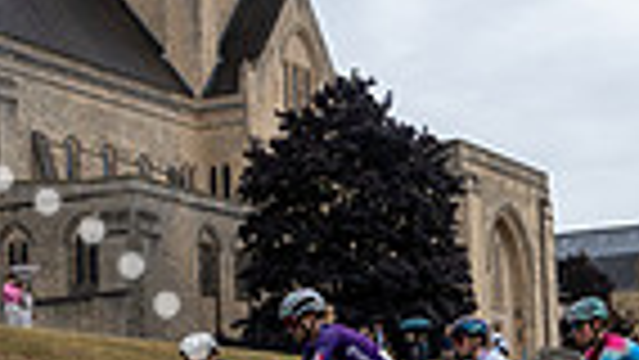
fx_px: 1797
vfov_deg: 11.3
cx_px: 526
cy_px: 353
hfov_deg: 19.9
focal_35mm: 106
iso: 400
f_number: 4
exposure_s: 1/800
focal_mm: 24
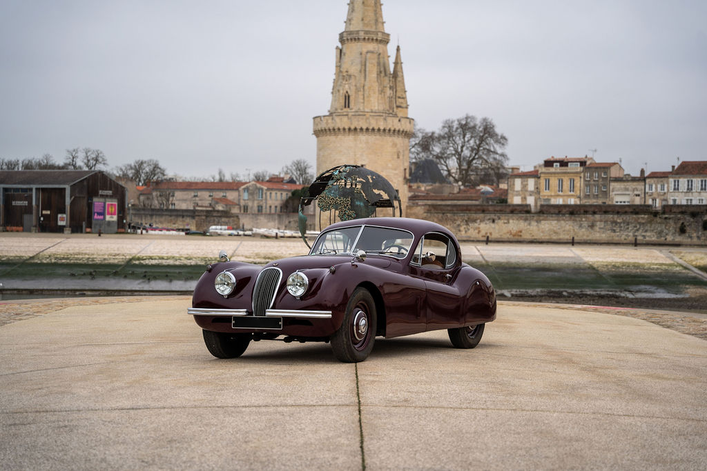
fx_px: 1422
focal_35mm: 72
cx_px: 360
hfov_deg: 27.9
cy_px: 228
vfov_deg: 18.8
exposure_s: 1/1250
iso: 160
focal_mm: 70
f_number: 2.8
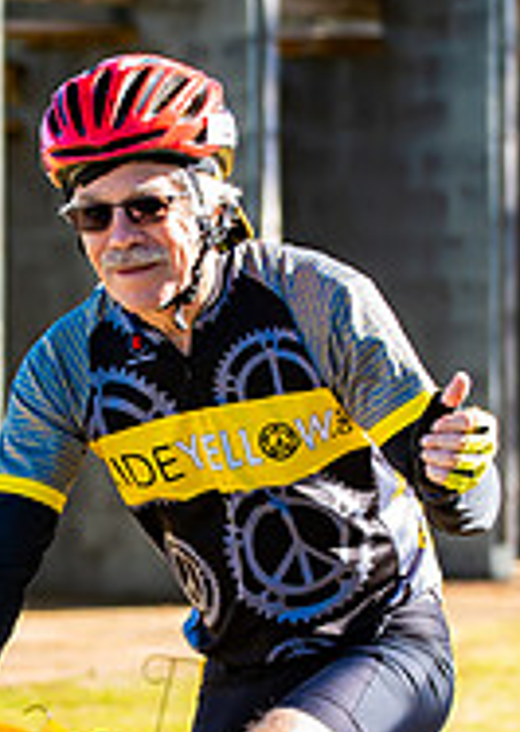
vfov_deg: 7.4
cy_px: 518
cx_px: 208
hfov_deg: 5.3
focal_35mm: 271
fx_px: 5619
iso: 250
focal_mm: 70
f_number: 2.8
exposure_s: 1/800
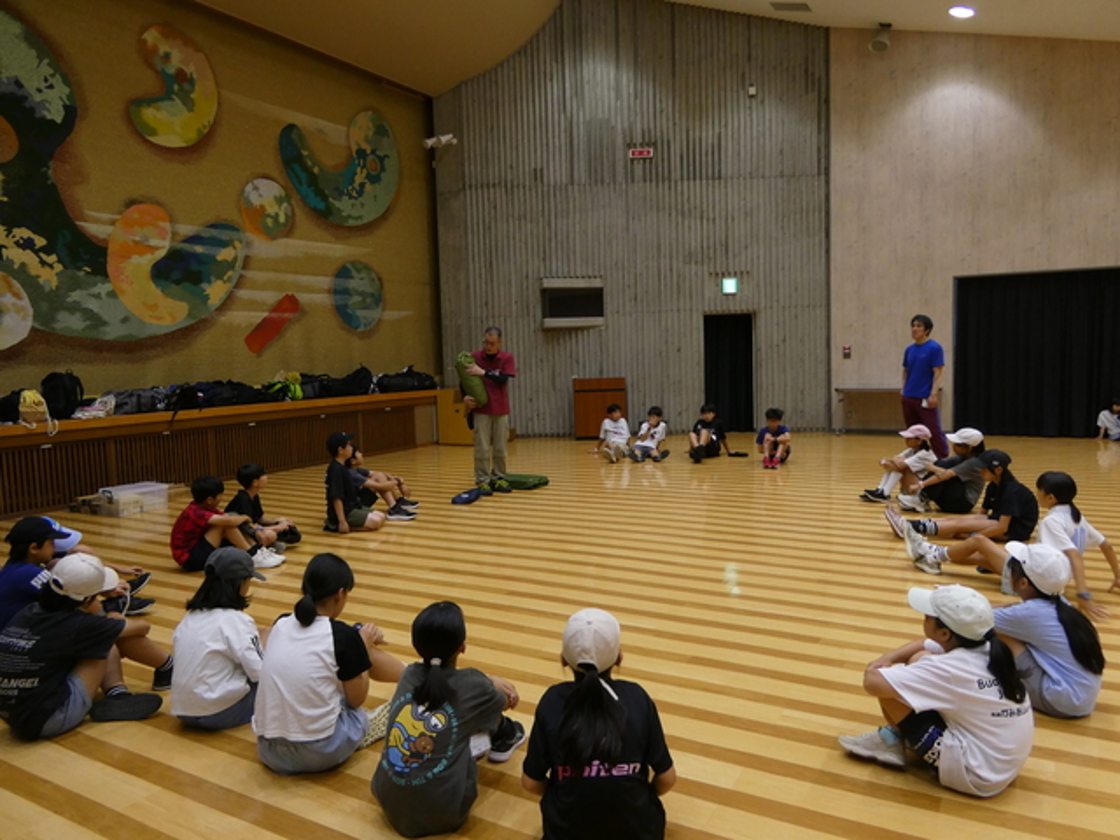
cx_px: 560
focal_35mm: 24
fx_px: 777
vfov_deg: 56.8
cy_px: 420
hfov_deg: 71.6
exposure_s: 1/60
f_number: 3.3
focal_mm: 4.3
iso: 160
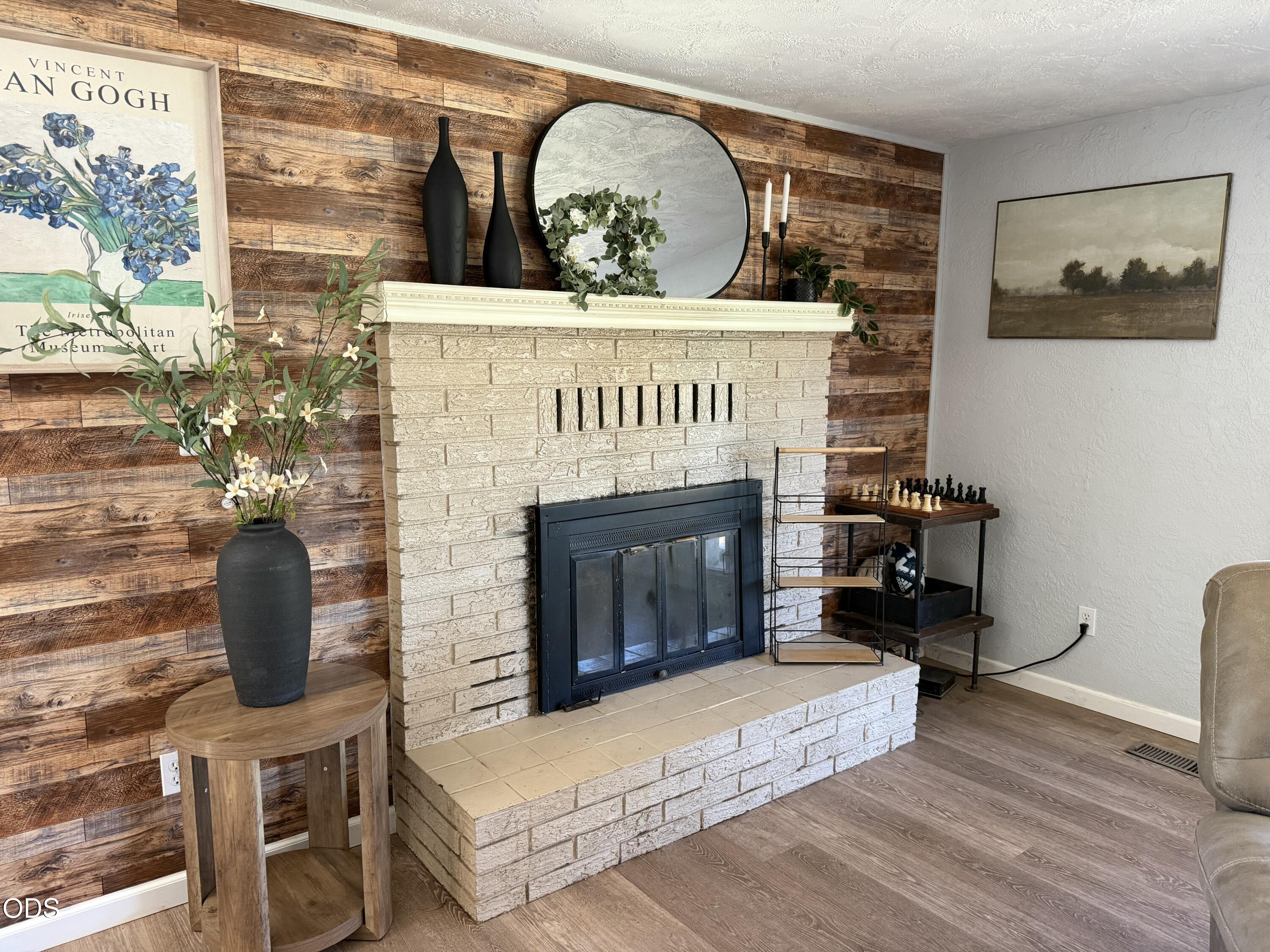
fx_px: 881
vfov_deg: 56.8
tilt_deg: -7.7
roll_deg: -0.1
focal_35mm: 24
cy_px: 476
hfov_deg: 71.6
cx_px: 635
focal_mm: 6.76
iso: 320
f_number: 1.78
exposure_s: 1/60
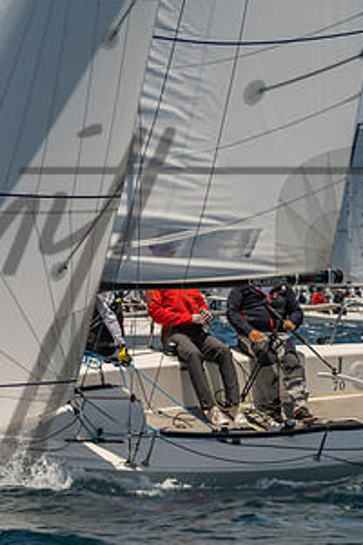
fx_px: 4416
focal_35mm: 292
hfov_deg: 4.7
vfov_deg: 7.1
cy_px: 213
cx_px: -98
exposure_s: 1/1000
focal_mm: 145
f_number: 9
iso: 640
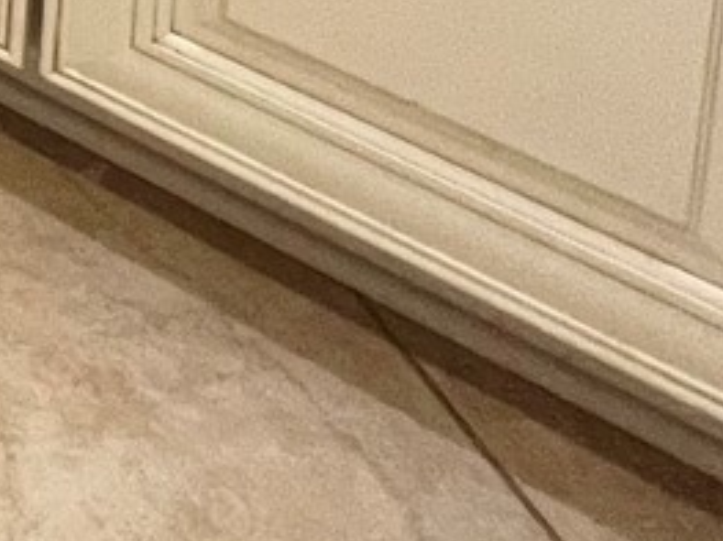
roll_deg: -1.0
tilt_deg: -6.7
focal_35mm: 79
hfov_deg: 15.5
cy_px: -1093
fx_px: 1649
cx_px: -943
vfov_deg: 11.2
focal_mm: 1.57
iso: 250
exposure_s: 1/60
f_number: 1.8
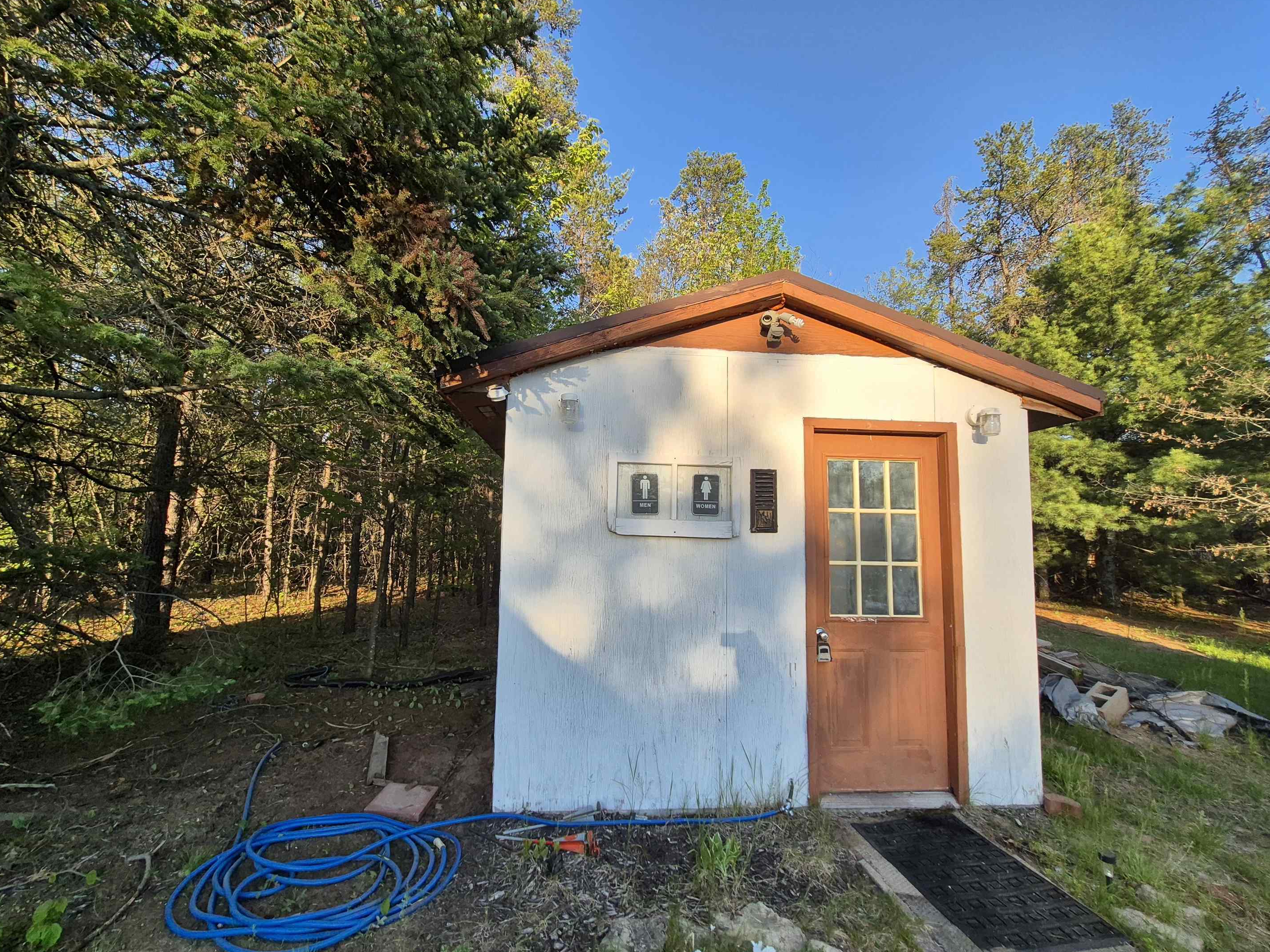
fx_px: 514
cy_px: 478
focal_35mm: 14
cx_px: 630
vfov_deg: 85.7
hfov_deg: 102.1
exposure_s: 1/572
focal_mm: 1.74
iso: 50
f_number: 2.2
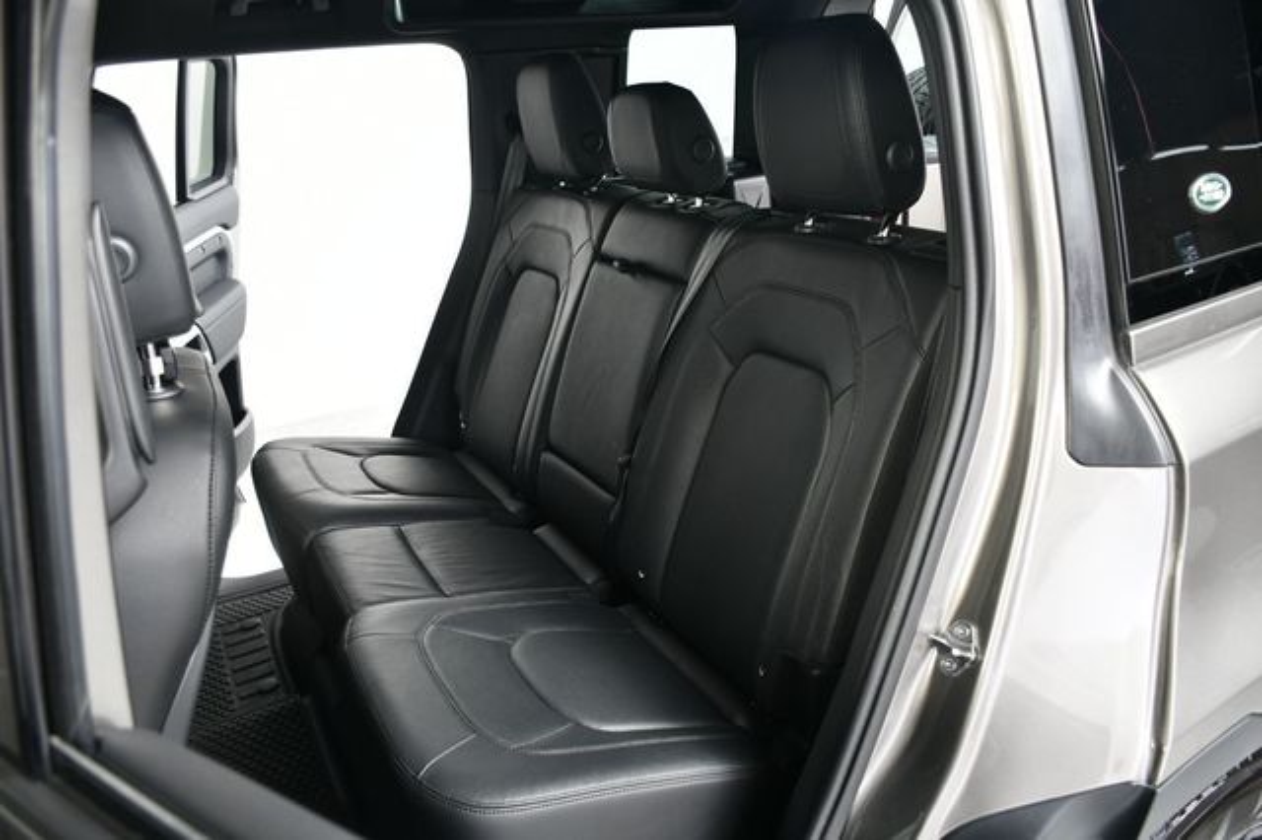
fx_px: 946
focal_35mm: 27
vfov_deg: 47.9
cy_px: 420
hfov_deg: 67.4
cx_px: 631
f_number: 3.5
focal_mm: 18
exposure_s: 1/160
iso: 100
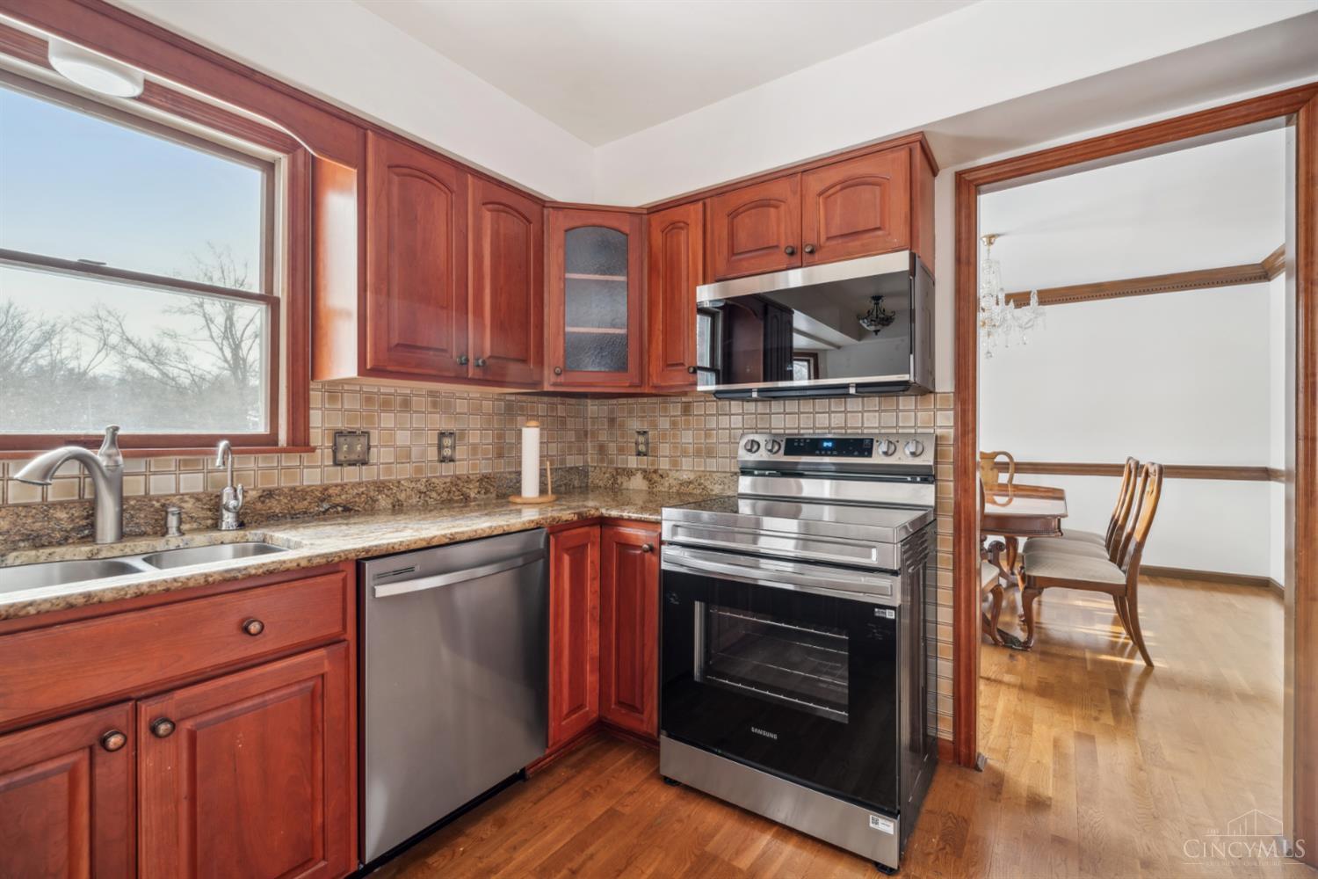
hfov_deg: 100.4
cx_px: 659
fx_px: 549
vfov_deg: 77.3
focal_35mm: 15
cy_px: 440
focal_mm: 15
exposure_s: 1/2.5
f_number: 9
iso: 200
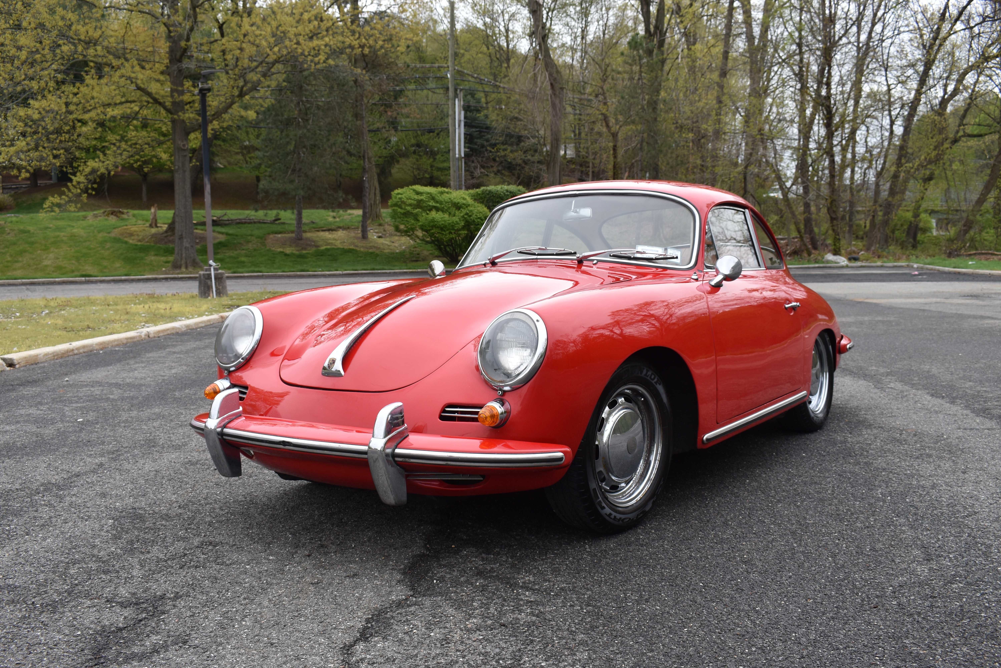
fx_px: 959
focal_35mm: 34
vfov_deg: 38.4
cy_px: 334
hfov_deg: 55.1
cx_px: 500
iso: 180
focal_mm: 23
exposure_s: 1/250
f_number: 8
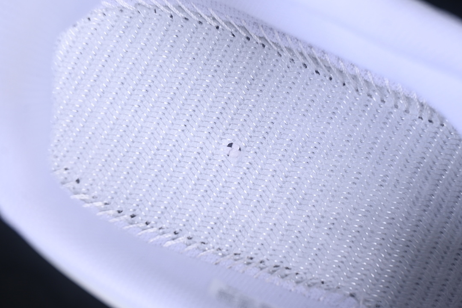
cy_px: 154
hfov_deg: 27.0
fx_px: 962
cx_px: 231
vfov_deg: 18.2
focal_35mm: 75
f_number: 7.1
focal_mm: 50
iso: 160
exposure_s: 1/100
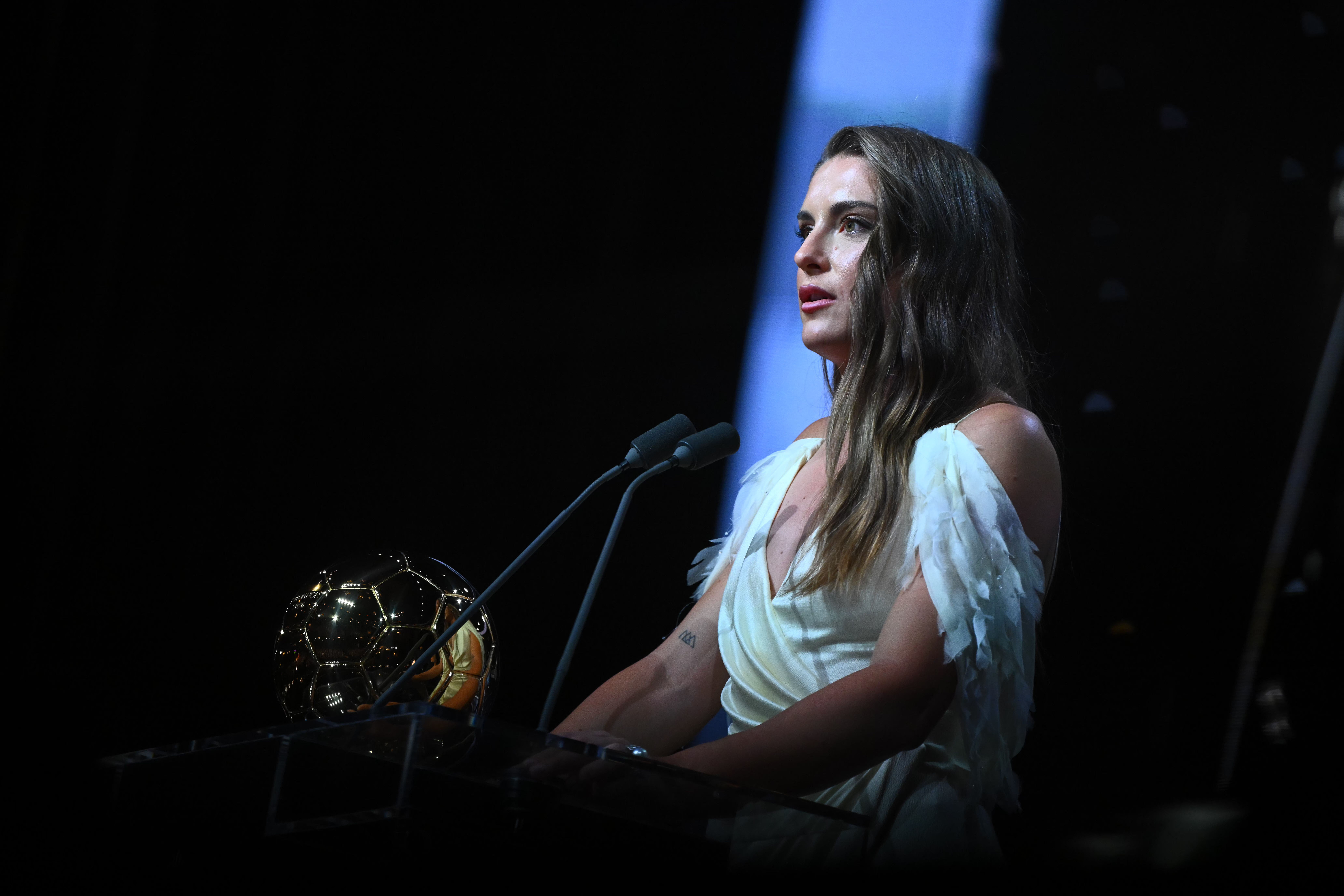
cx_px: 672
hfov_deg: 10.3
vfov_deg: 6.9
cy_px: 448
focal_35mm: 200
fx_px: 7466
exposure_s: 1/320
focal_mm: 200
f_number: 2.8
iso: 3200
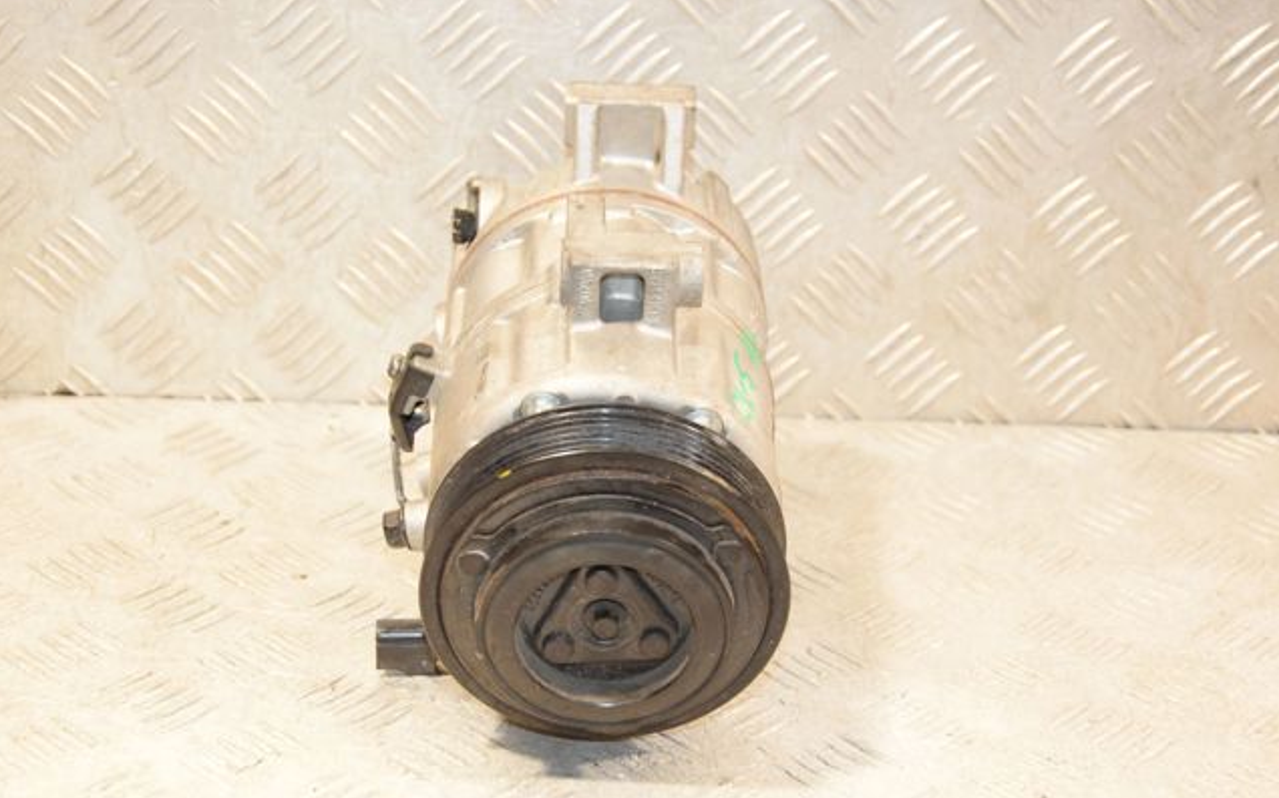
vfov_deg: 16.3
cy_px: 390
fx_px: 2788
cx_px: 637
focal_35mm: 80
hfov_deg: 25.8
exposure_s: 1/160
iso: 1600
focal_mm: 52
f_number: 5.6
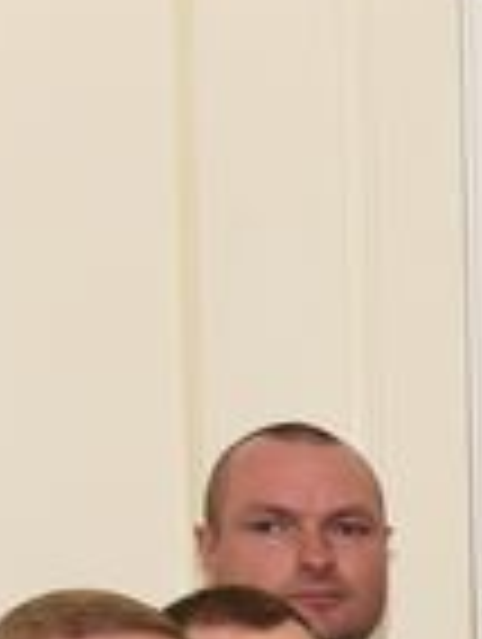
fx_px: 5423
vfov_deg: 6.6
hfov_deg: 4.4
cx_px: 2302
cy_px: 1037
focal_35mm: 293
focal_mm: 31
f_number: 5
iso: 1000
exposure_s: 1/200
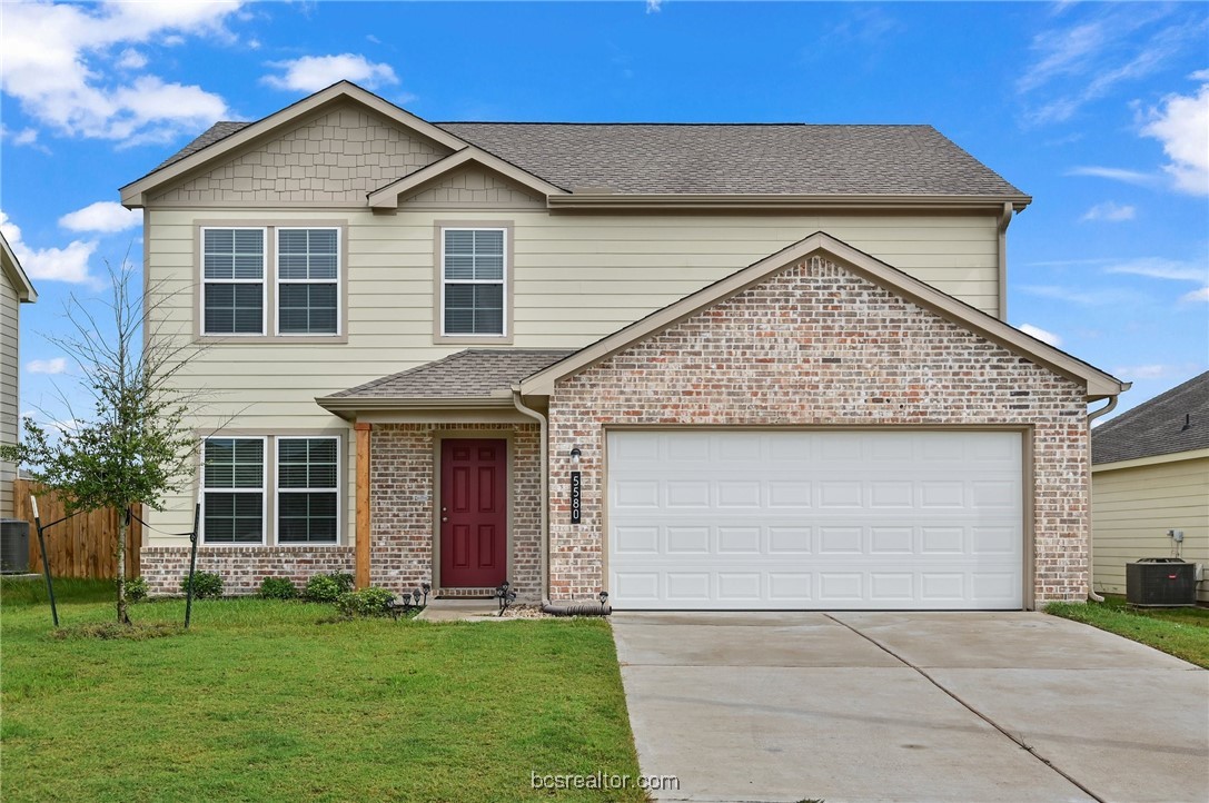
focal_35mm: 38
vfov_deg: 35.0
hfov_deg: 50.7
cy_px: 402
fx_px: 1275
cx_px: 604
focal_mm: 38
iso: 200
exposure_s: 1/800
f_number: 7.1
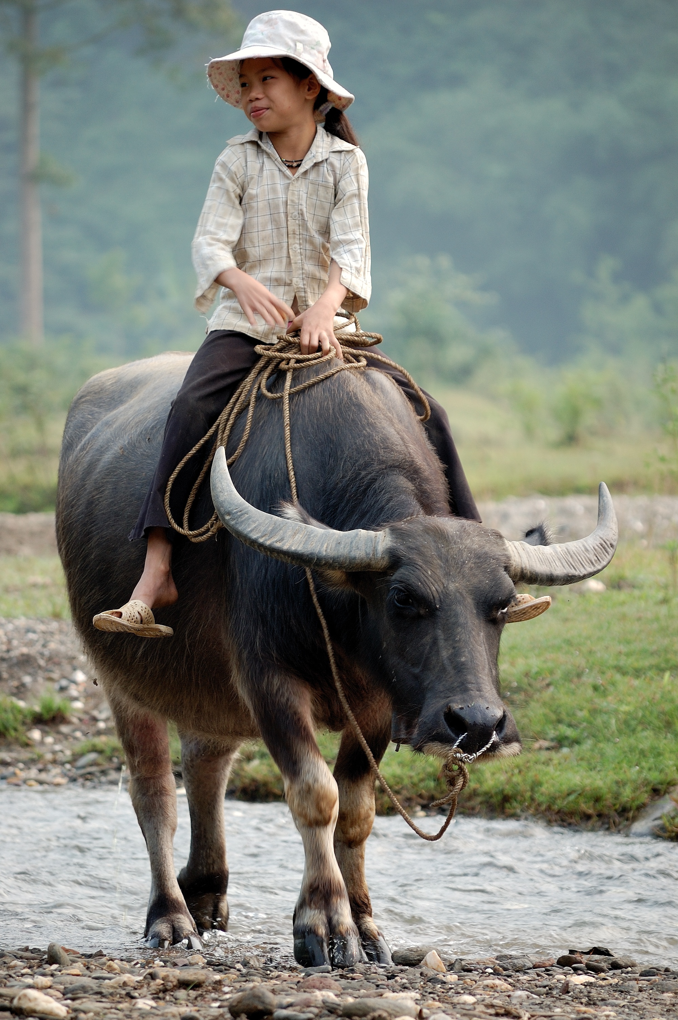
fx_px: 7004
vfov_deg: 8.3
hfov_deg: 5.5
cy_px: 510
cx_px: 339
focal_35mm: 248
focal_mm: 165
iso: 200
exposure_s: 1/125
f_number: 5.3
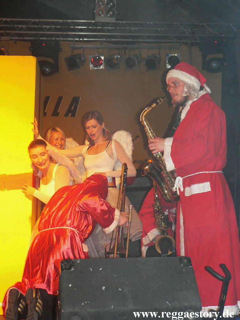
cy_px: 160
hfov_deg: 30.9
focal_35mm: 47
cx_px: 120
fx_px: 434
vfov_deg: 40.4
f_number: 2.8
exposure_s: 1/60
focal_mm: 8.1
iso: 300
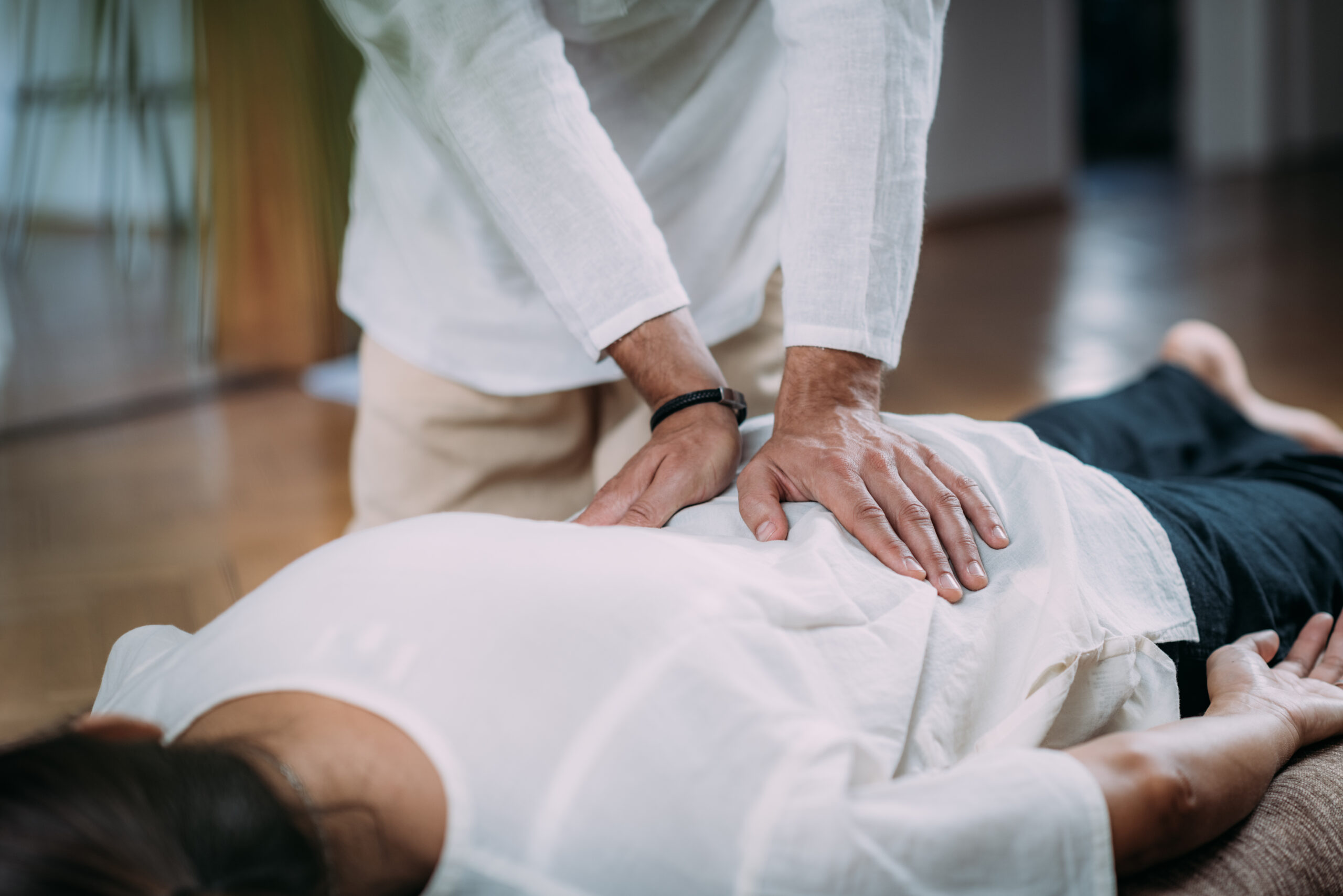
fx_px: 3171
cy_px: 448
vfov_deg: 16.1
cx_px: 672
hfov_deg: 23.9
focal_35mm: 85
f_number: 2.5
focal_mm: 85
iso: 200
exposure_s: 1/200
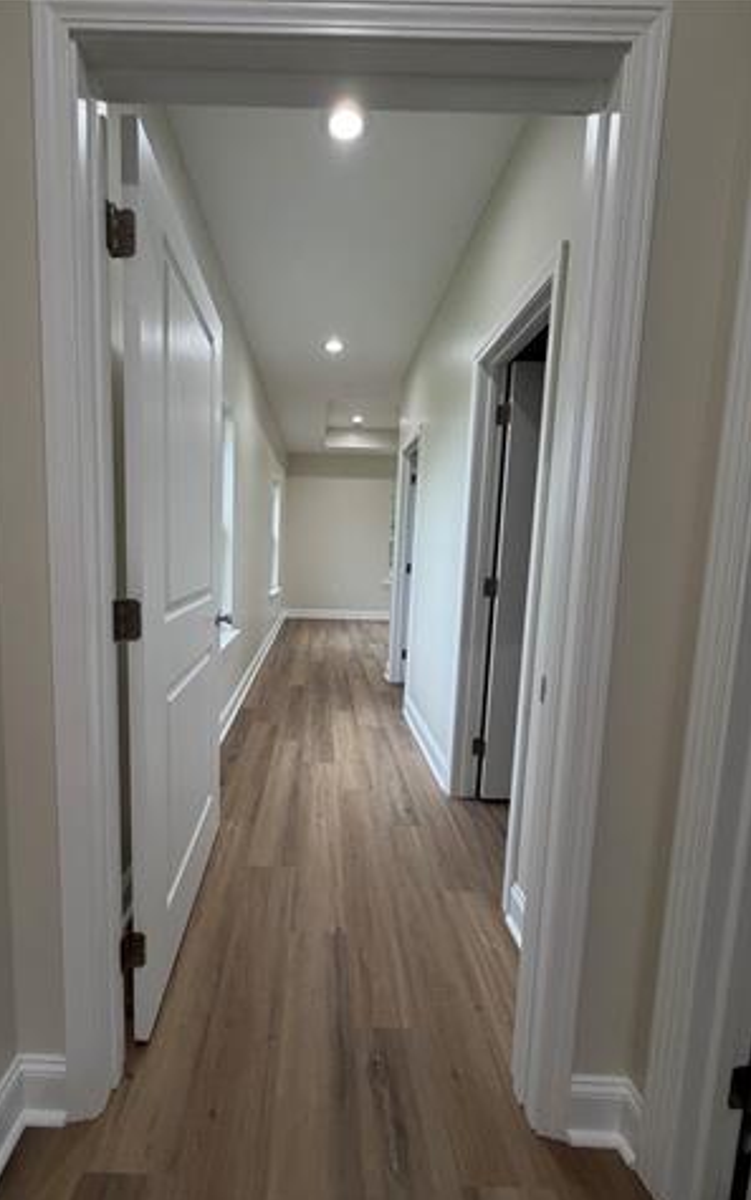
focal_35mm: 15
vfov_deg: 101.5
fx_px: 491
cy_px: 604
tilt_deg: -6.4
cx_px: 319
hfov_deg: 74.3
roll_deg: -2.1
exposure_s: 1/120
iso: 200
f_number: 2.2
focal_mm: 2.22
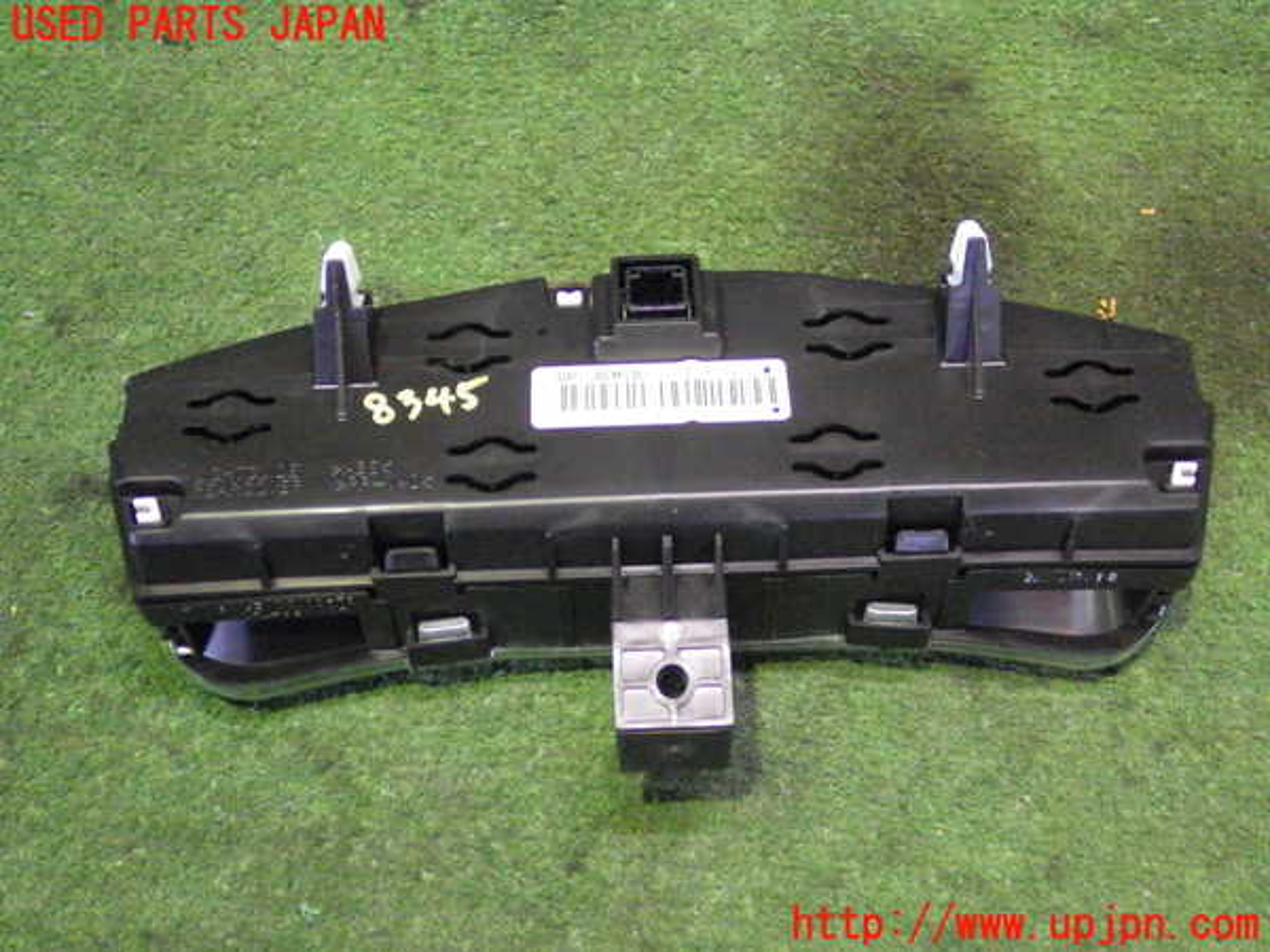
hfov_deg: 40.4
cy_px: 476
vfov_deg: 30.9
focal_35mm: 47
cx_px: 635
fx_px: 1724
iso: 3200
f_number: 3.1
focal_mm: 8.4
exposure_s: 1/50
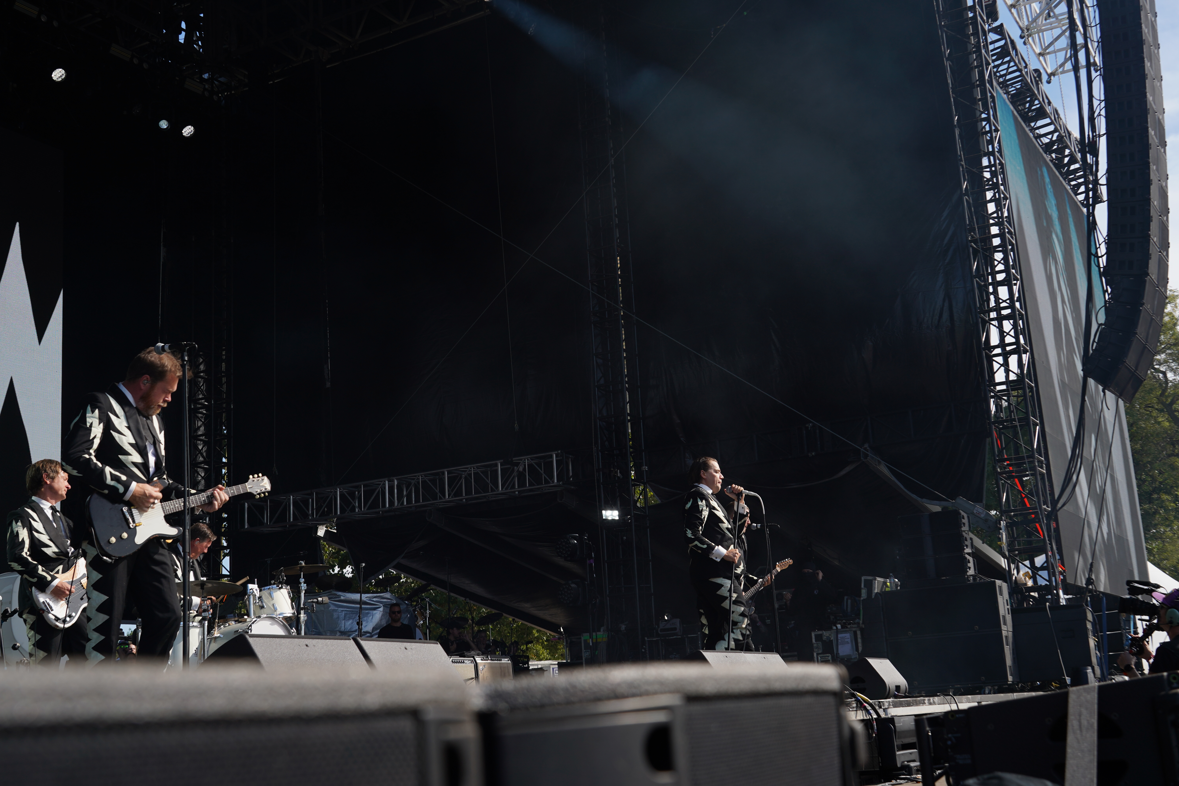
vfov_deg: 31.9
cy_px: 393
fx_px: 1375
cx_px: 590
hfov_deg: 46.4
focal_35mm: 42
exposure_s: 1/250
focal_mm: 42
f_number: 8
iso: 100
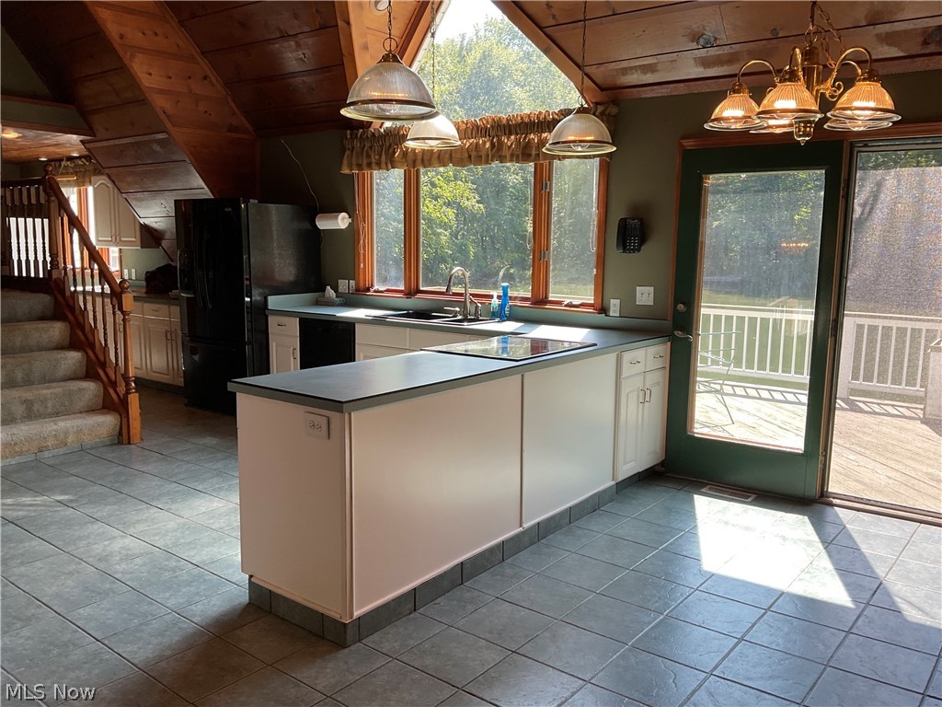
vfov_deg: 48.2
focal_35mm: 29
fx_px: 789
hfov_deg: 61.7
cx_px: 471
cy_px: 354
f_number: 1.8
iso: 25
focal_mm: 3
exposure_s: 1/120
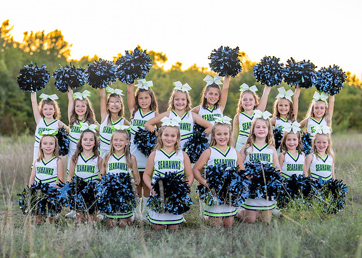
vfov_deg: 18.6
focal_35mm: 76
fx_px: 785
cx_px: 164
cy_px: 164
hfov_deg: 25.9
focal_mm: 50
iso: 100
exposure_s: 1/400
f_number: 1.6
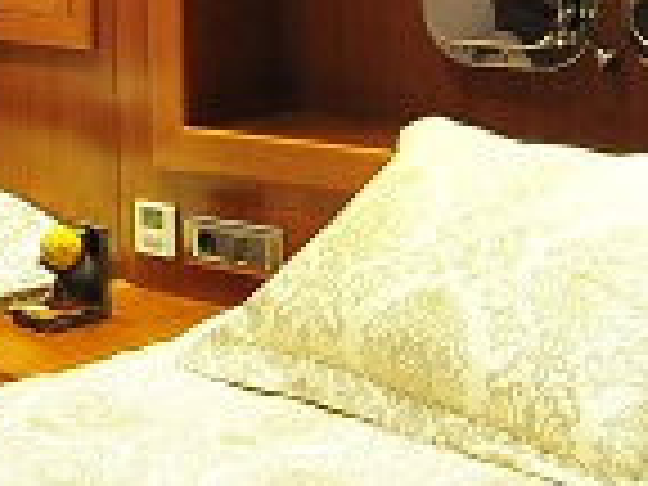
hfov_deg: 18.4
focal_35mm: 107
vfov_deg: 13.4
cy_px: -140
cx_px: 256
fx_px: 2003
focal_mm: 10
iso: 800
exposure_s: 1/10
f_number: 5.6
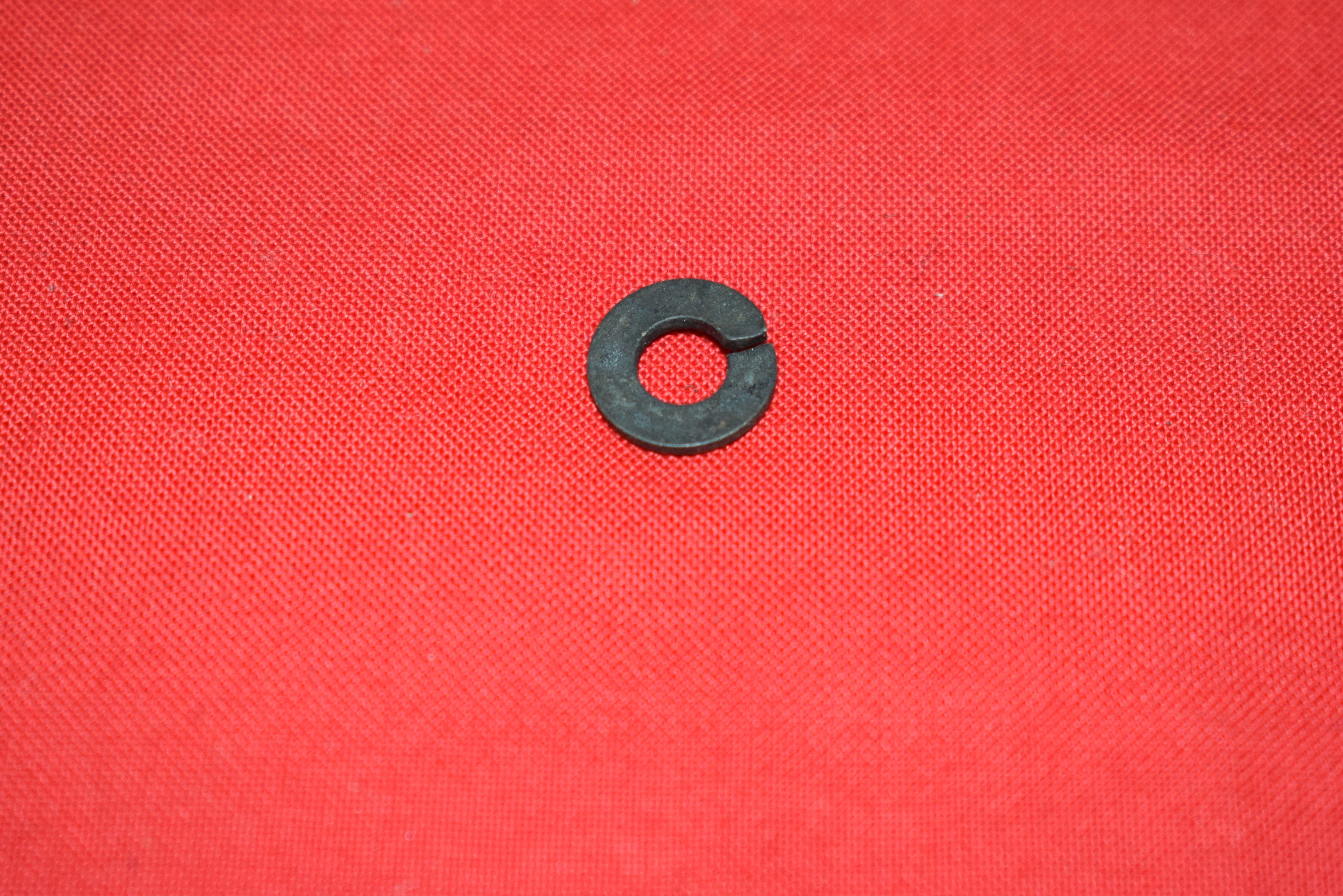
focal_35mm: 82
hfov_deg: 24.6
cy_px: 448
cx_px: 672
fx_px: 3078
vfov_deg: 16.6
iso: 1250
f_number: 5.6
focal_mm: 55
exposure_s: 1/200
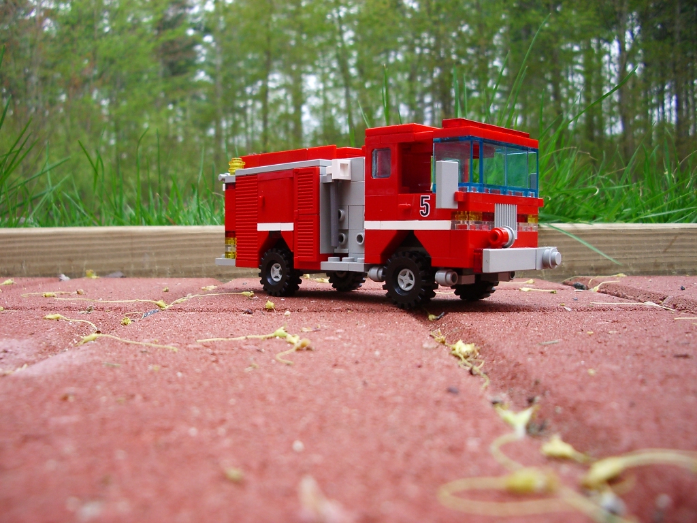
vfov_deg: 40.7
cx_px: 348
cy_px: 262
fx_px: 705
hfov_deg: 52.6
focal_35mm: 35
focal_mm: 5.8
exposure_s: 1/100
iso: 100
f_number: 2.6
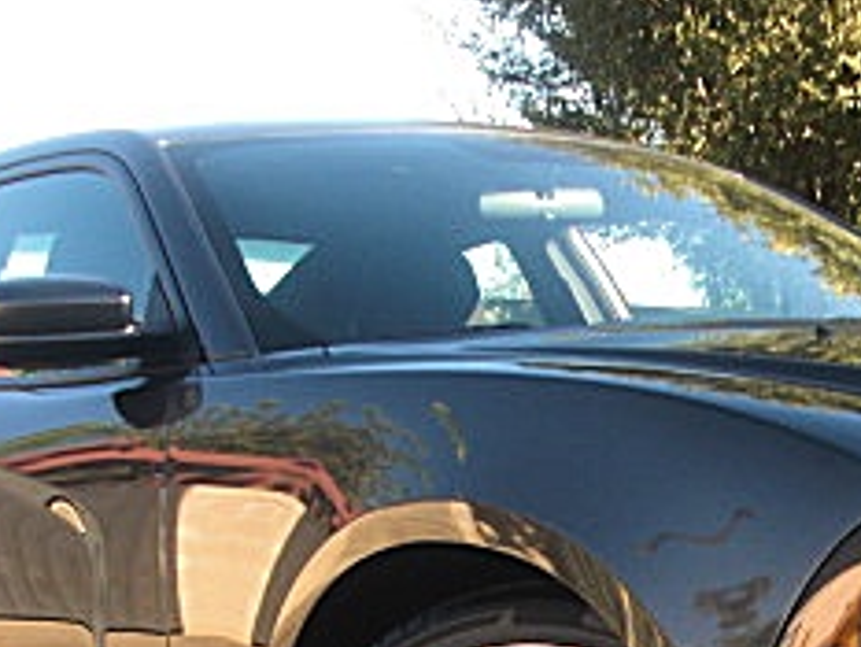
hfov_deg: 19.6
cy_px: 754
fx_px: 2464
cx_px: 717
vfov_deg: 14.5
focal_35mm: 99
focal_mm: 6.3
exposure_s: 1/125
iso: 50
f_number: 2.8
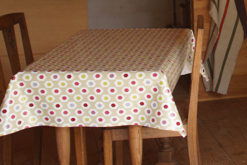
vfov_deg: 13.4
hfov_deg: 19.7
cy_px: -46
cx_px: 268
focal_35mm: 99
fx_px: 680
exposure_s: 1/60
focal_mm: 24
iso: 160
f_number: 3.5
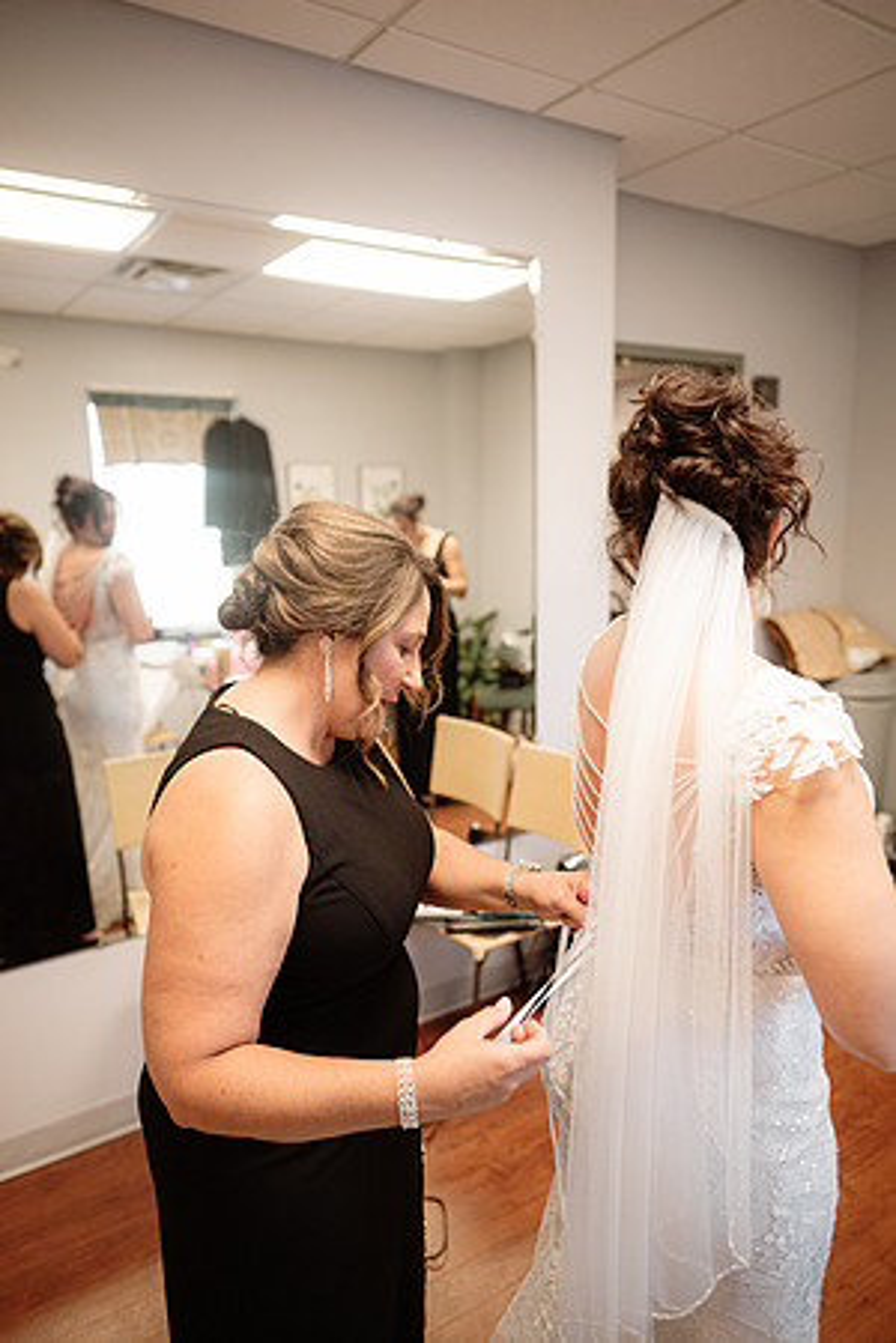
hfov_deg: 53.1
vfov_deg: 73.7
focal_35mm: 24
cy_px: 672
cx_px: 448
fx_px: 896
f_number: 2.2
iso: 1250
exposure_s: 1/320
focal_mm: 24
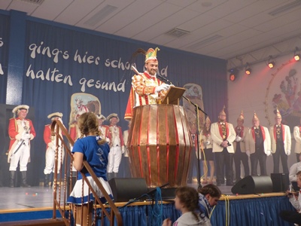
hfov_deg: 44.8
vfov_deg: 34.3
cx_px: 150
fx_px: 365
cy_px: 113
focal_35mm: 42
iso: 400
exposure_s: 1/60
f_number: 2.8
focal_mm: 7.6
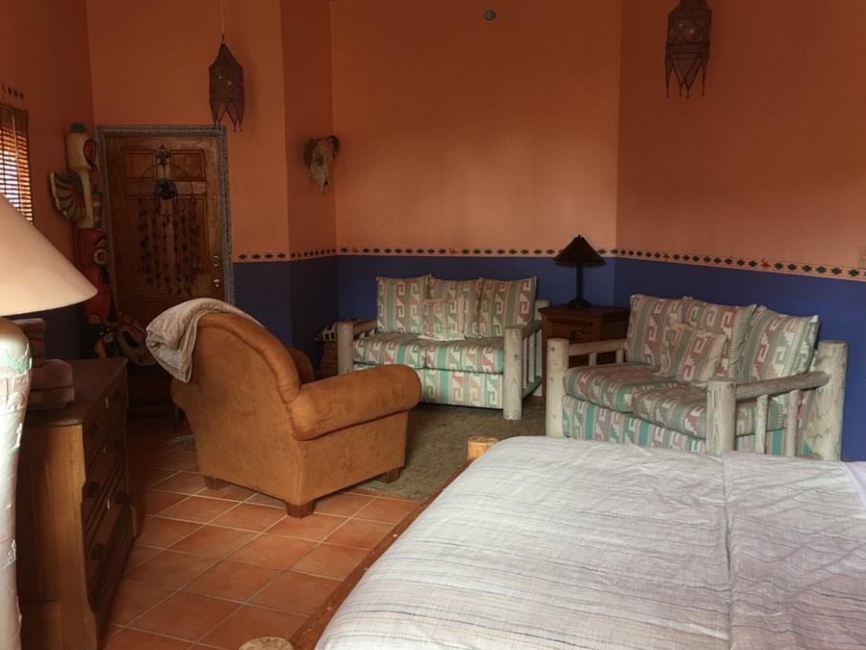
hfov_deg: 55.3
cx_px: 399
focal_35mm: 33
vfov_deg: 42.9
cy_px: 333
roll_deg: +0.9
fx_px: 826
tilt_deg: -7.7
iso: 40
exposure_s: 1/15
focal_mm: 4.15
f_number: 2.2
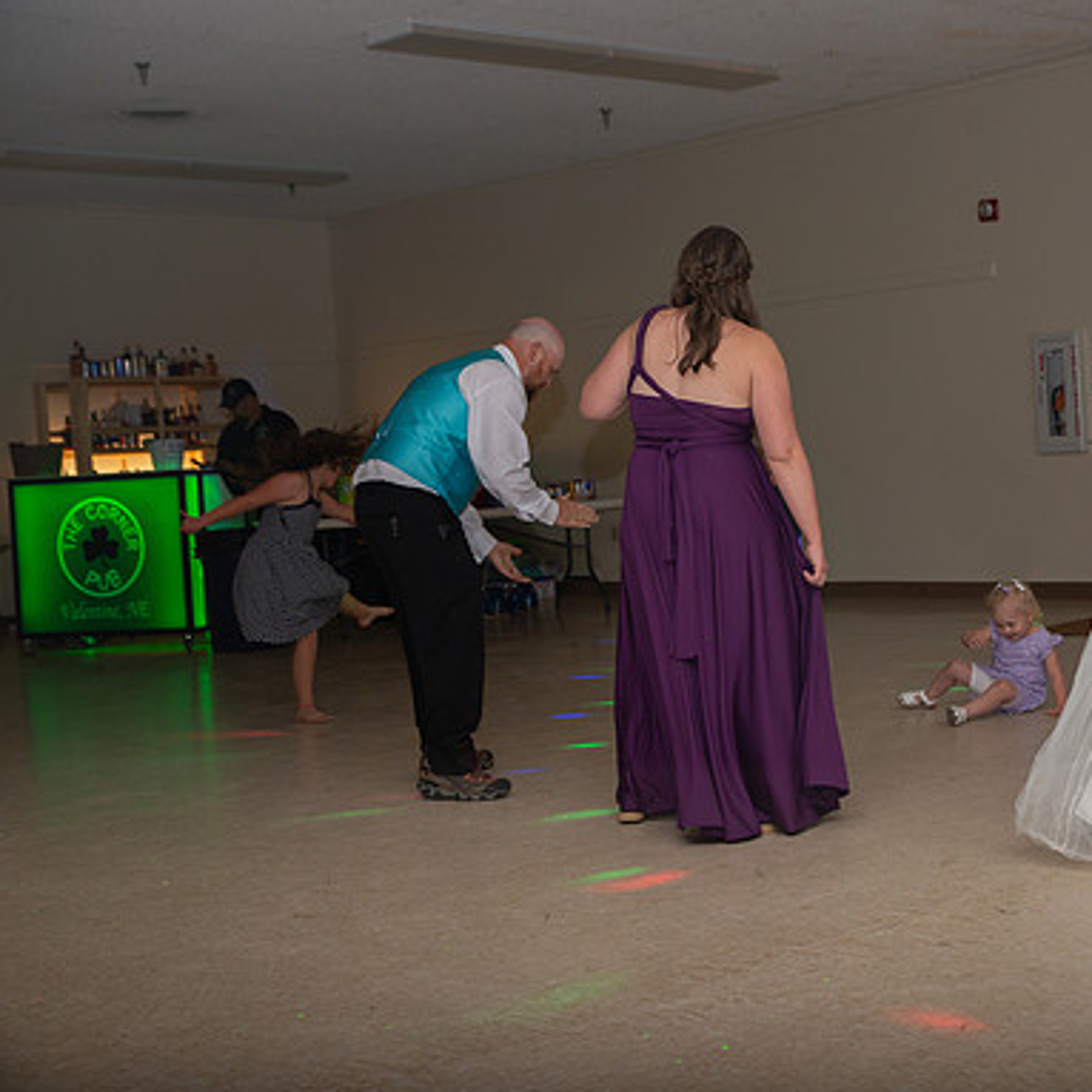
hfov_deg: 29.2
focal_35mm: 58
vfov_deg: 29.6
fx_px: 2070
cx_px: 801
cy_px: 549
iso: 800
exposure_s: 1/125
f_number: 3.5
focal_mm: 45
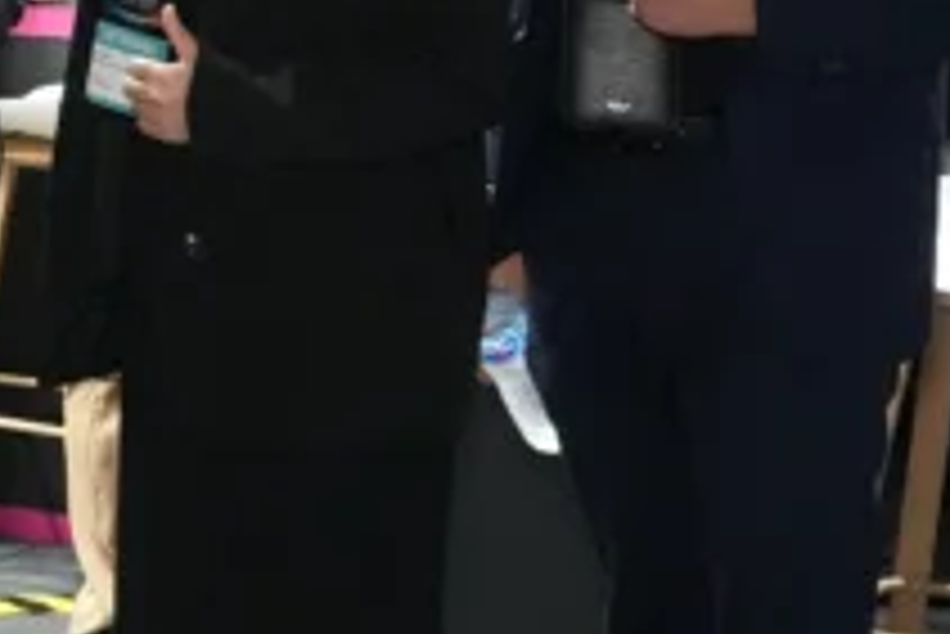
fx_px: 3591
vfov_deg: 9.9
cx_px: -1153
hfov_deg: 12.6
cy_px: -160
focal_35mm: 136
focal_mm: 28
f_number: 6.3
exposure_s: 1/100
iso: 10000
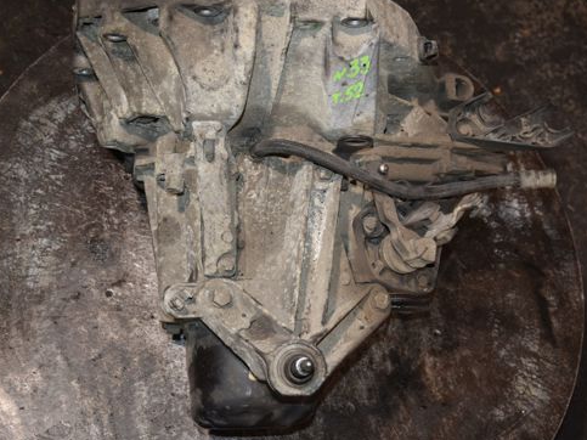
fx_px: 1102
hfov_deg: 29.8
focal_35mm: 65
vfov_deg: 22.6
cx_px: 321
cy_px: 198
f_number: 5
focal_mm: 34
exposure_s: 1/60
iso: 800
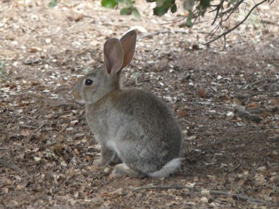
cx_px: 134
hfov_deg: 4.8
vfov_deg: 3.6
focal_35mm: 411
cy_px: 102
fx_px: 3313
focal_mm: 59.5
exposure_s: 1/100
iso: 100
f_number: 3.6
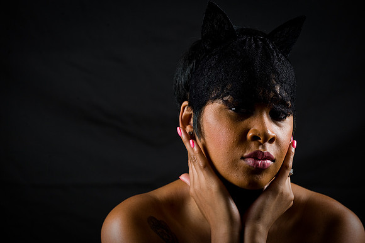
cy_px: 122
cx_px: 182
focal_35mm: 155
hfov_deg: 13.3
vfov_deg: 8.8
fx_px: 1571
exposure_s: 1/125
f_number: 5.6
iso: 200
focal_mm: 155
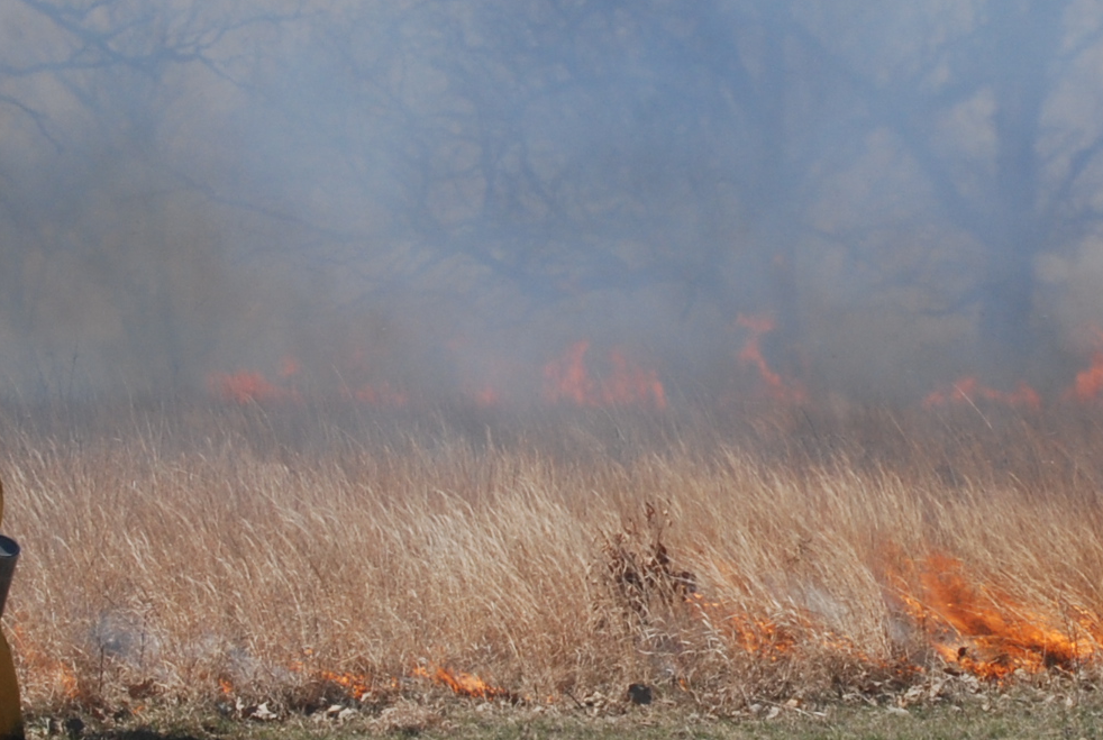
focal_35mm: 531
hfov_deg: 3.9
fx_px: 16301
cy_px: 356
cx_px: 724
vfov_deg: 2.6
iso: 200
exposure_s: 1/200
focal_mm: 120
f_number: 20
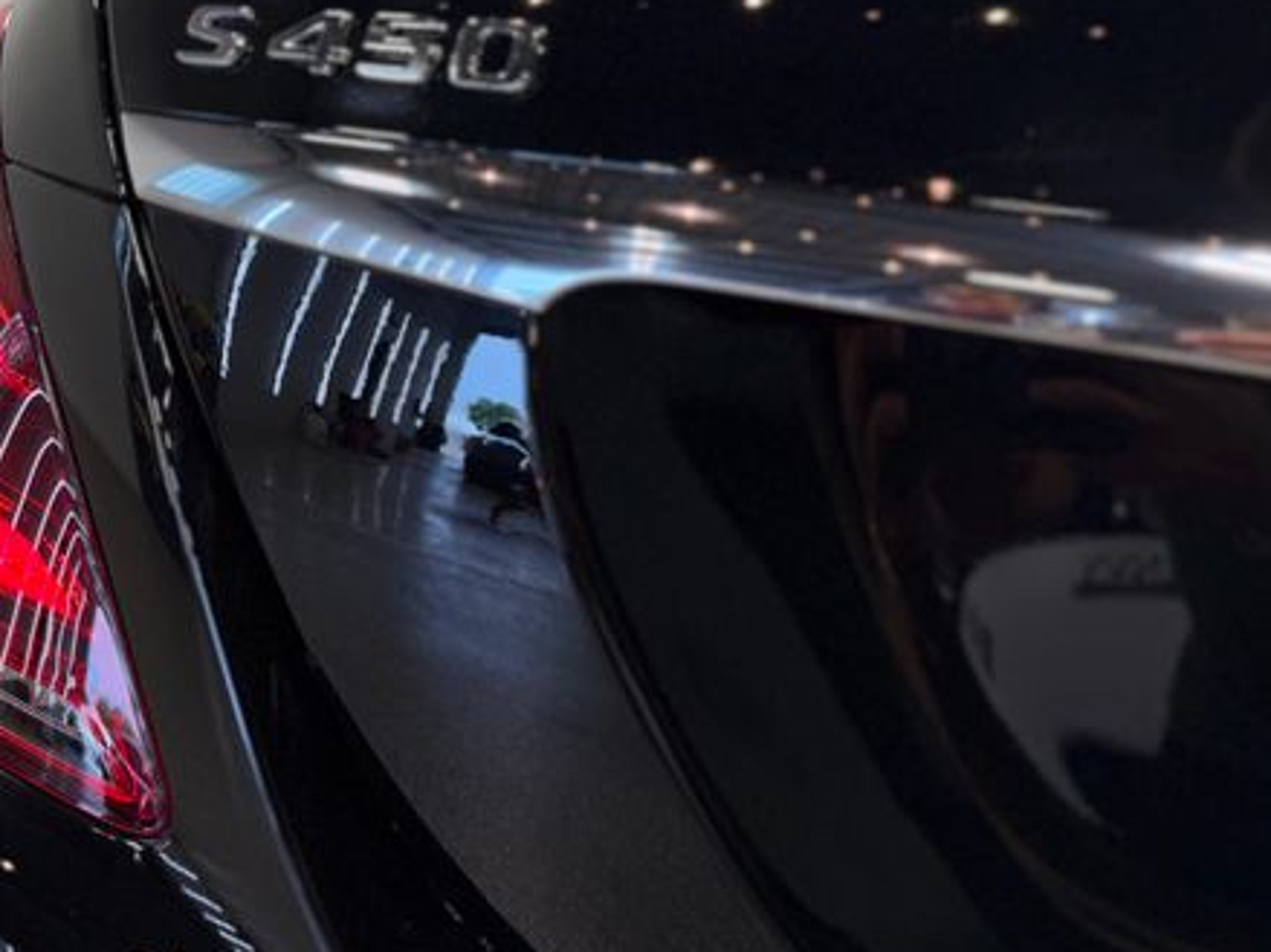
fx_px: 1285
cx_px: 417
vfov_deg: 40.0
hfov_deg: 51.6
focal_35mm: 35
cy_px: 286
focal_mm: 6.76
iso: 64
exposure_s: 1/293
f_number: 1.78
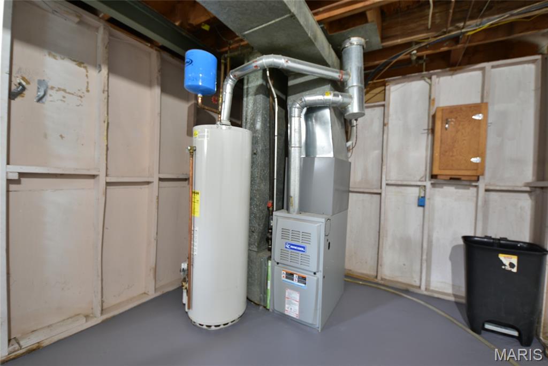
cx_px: 274
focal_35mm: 14
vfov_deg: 80.3
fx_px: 217
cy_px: 183
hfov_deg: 103.2
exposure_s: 1/1.3
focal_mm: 9.5
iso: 200
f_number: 4.8
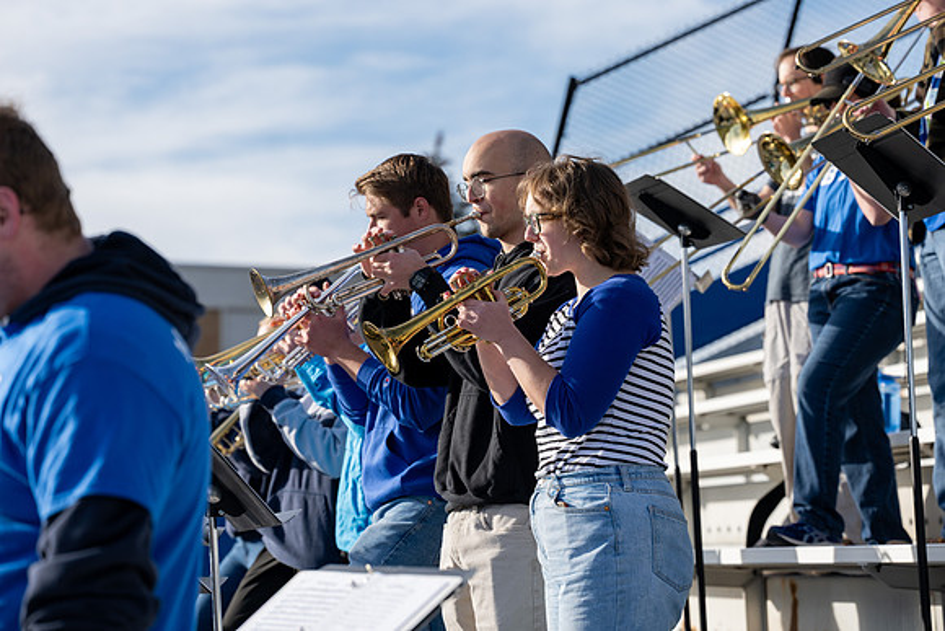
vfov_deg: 12.4
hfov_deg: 18.5
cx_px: 568
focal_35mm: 111
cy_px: 252
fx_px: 2905
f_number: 4
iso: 100
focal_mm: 92
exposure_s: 1/1000
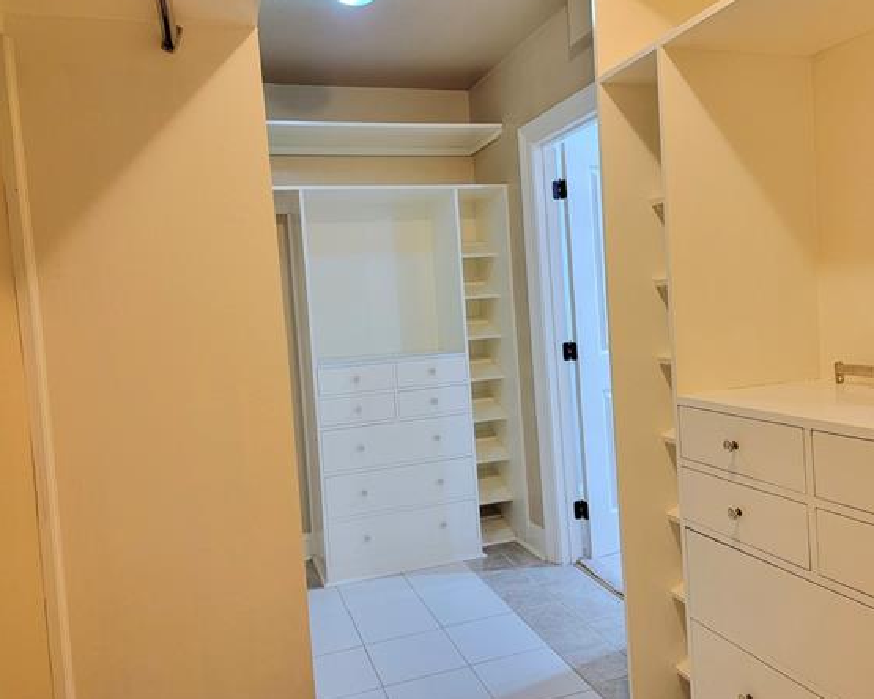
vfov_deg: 53.1
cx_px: 450
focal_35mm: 27
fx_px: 698
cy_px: 327
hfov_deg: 64.1
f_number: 1.8
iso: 200
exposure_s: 1/40
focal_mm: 6.7
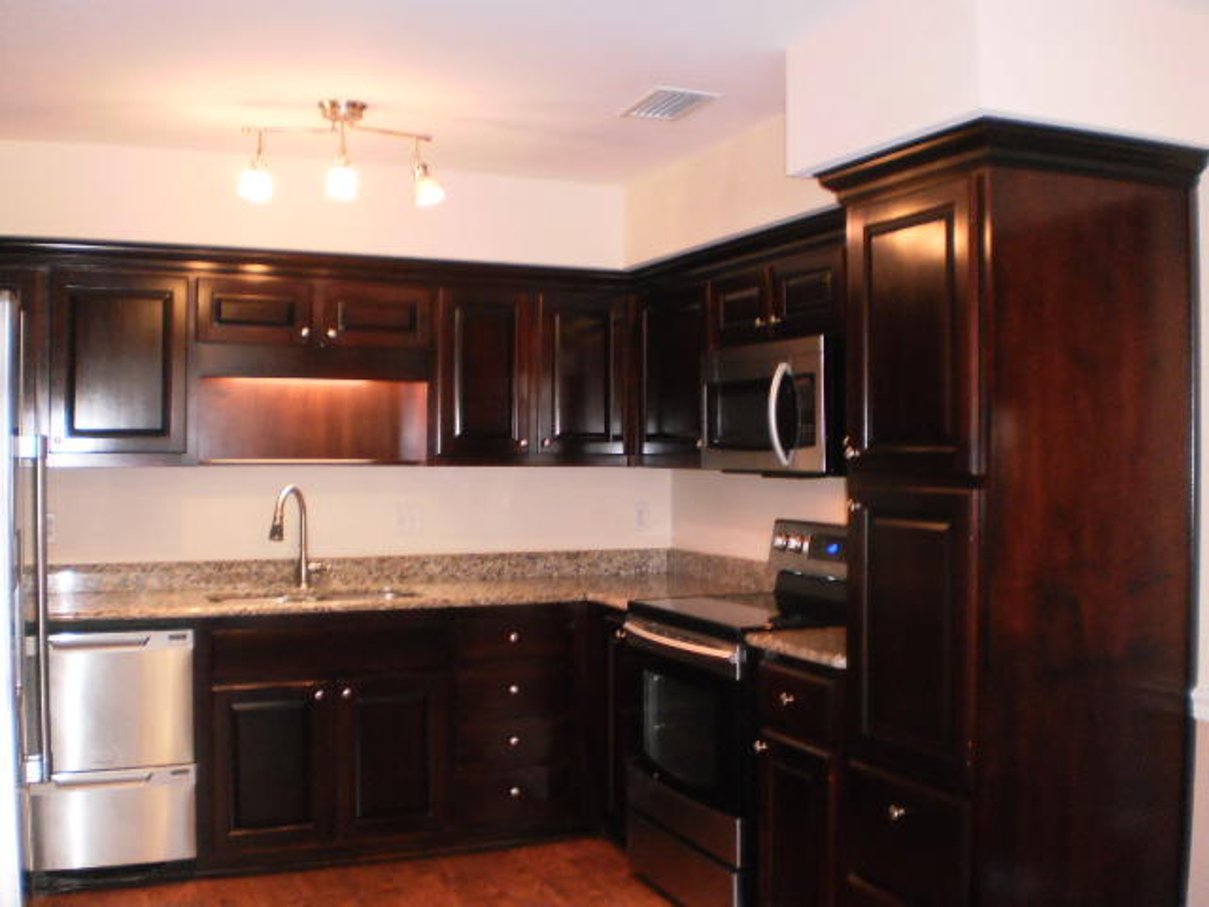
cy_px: 454
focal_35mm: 36
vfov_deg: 39.7
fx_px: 1257
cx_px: 604
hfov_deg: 51.4
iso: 320
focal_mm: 6.3
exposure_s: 1/30
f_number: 3.1
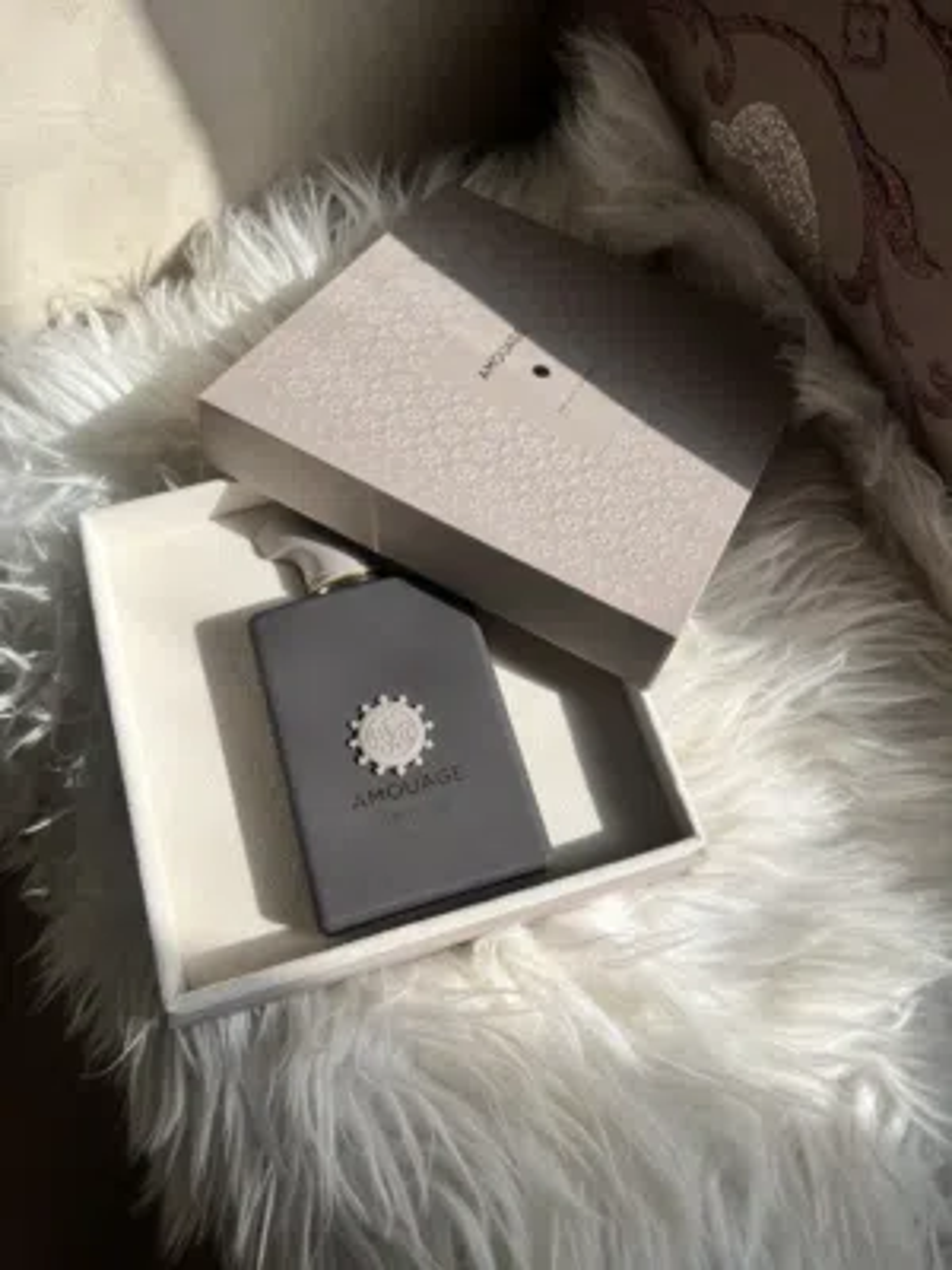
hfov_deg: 53.1
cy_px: 635
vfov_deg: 67.3
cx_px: 476
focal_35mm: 26
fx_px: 953
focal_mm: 5.1
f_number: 1.6
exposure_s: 1/218
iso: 40
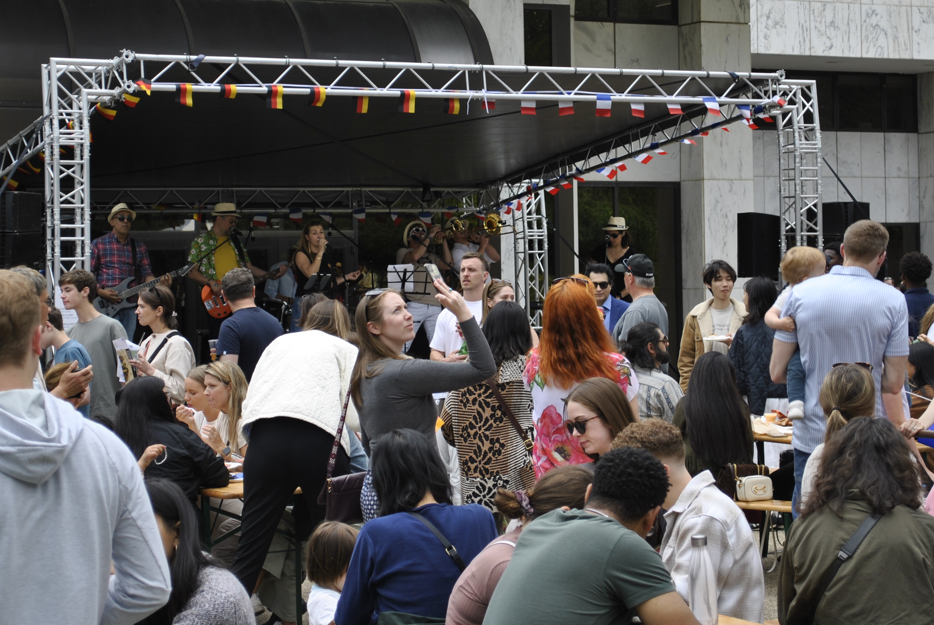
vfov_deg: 15.2
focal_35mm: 90
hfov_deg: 22.6
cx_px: 447
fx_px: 2338
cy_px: 217
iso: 100
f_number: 5.3
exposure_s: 1/160
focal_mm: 44
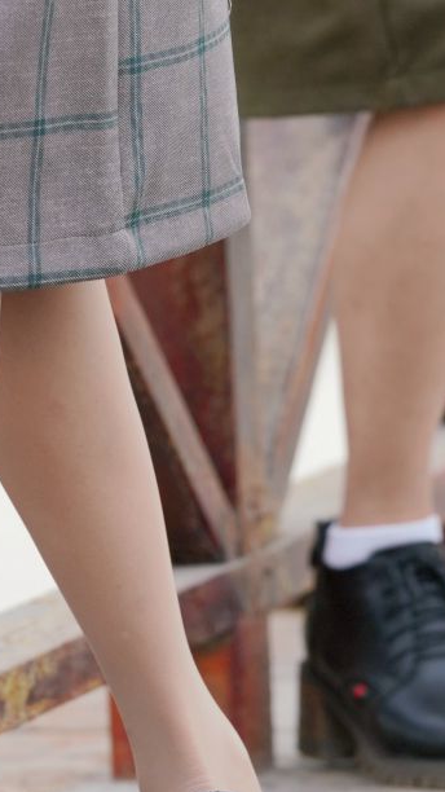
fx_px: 11565
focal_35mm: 551
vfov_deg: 3.9
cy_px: -413
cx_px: -3
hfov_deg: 2.2
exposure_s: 1/400
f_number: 3.5
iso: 400
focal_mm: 135
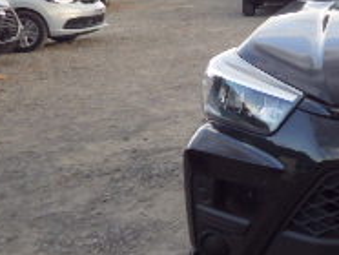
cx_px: 470
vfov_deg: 17.1
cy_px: 56
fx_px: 843
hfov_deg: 20.3
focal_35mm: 86
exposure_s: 1/640
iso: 250
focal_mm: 4.5
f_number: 2
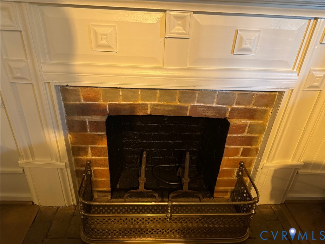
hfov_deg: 71.6
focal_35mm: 24
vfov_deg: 56.8
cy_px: 122
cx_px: 162
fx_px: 225
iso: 800
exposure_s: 1/60
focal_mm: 6.76
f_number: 1.78
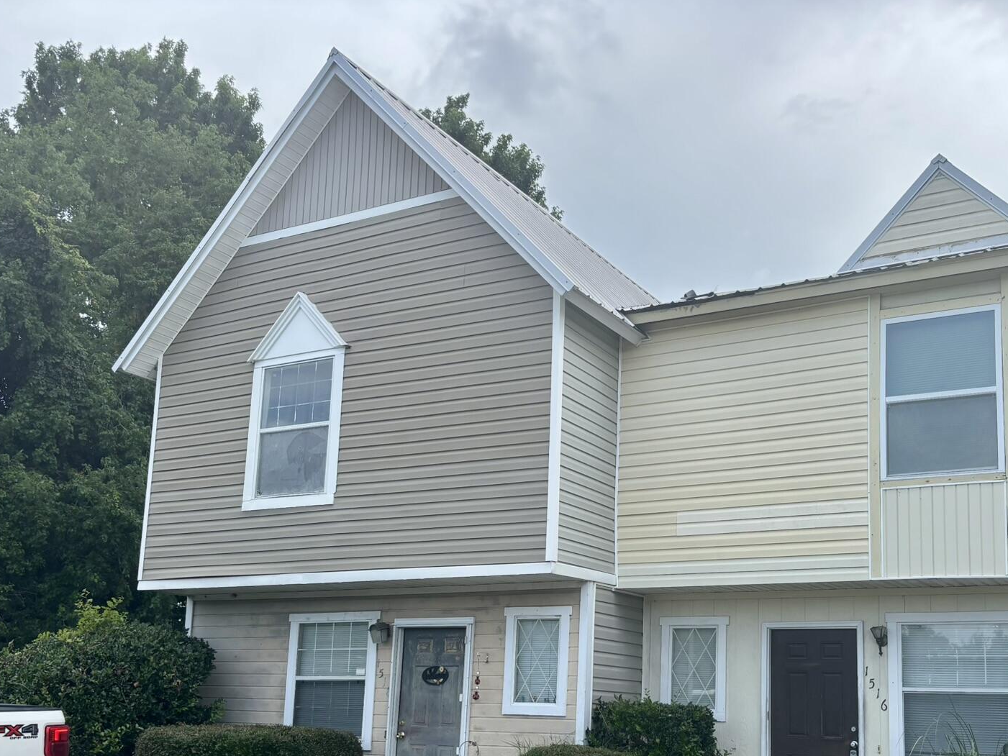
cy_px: 550
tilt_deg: +7.8
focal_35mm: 38
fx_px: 1107
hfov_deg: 48.5
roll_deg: -2.3
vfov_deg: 37.0
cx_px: 625
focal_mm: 5.96
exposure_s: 1/1812
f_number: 1.6
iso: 50
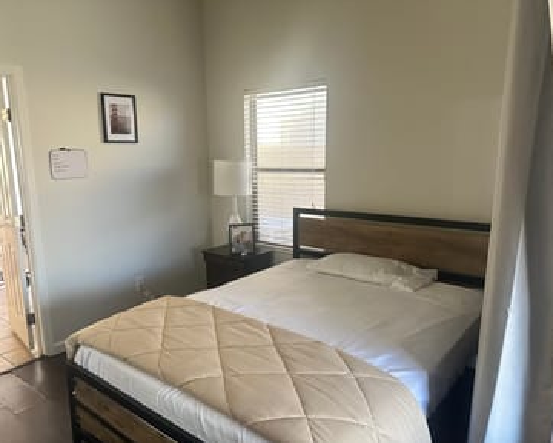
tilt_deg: -10.4
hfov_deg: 65.9
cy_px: 228
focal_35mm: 26
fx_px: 426
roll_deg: +1.6
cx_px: 257
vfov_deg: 54.9
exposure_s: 1/60
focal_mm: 6.86
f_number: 1.78
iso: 640
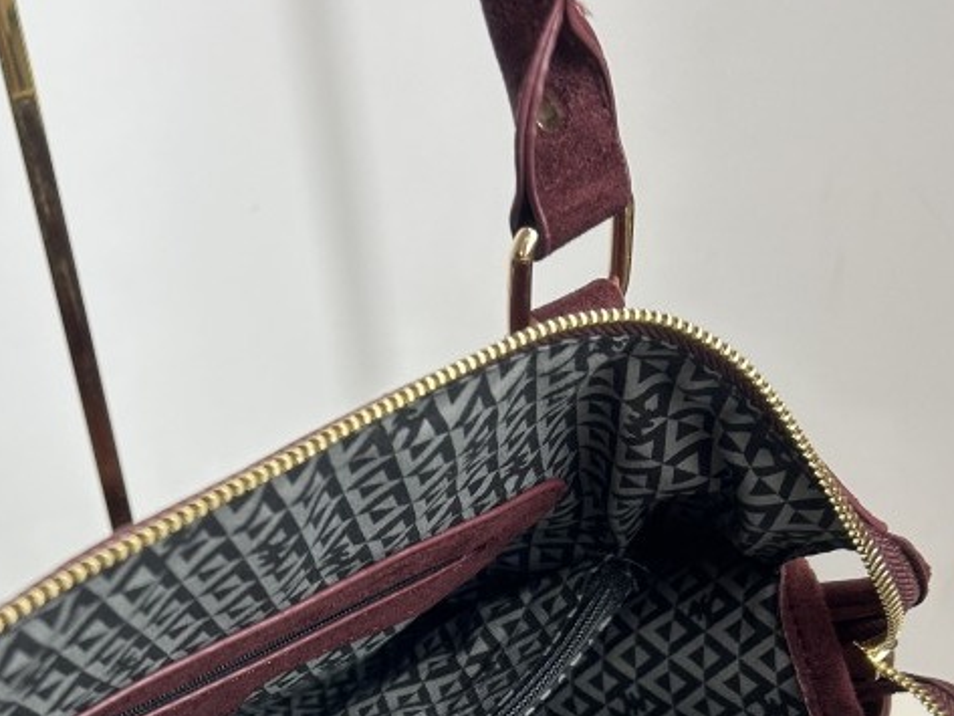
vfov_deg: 24.2
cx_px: 290
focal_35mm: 55
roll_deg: +12.0
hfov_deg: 34.5
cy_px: 857
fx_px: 1516
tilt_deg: -31.5
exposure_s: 1/100
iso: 64
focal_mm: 5.7
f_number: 1.5
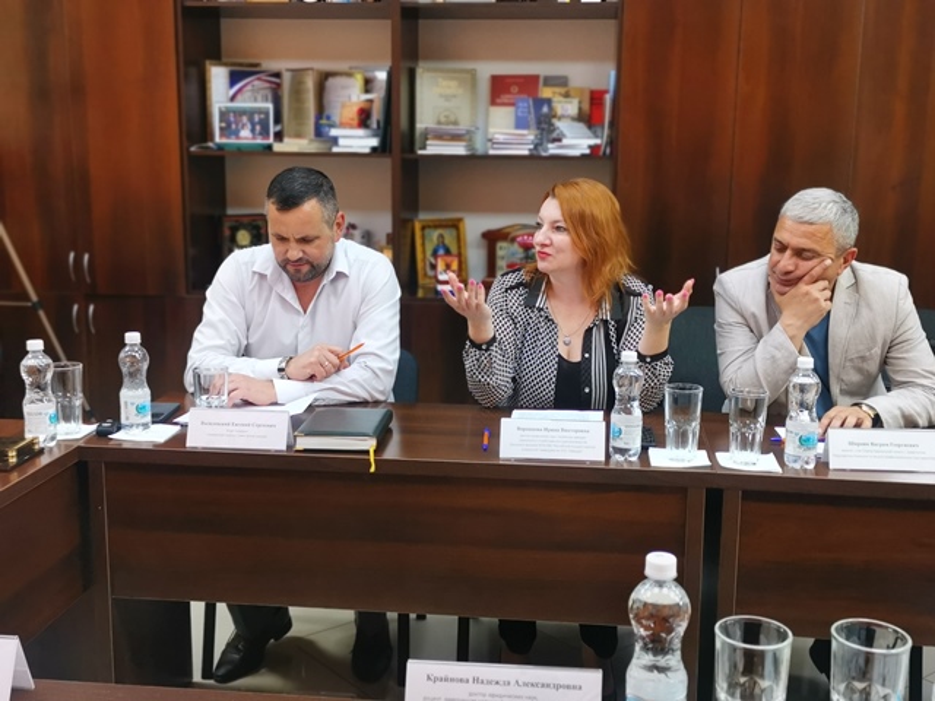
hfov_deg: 44.8
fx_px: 1134
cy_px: 350
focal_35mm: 42
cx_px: 468
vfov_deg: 34.3
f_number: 1.8
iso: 250
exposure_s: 1/100
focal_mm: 5.58
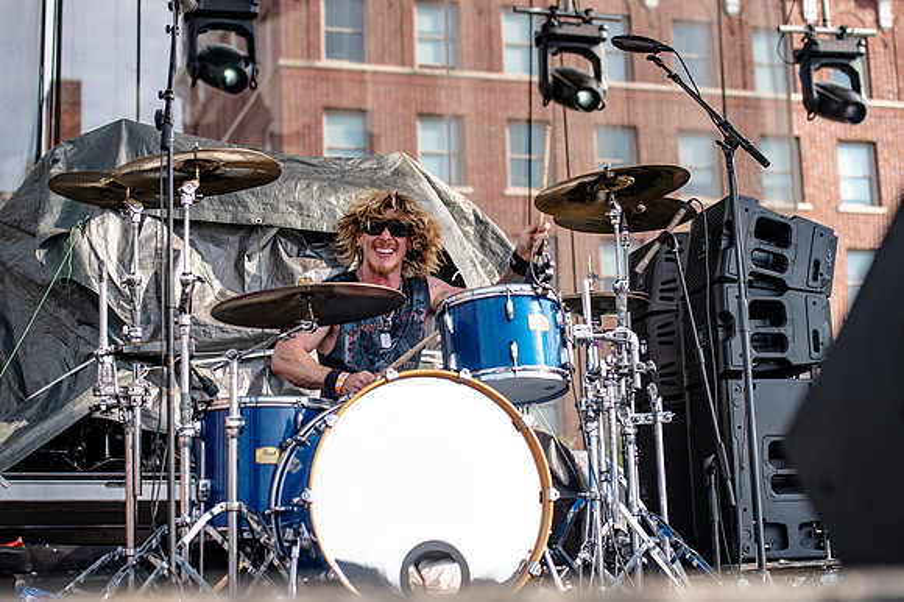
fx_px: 1757
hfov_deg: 28.9
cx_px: 452
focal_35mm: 70
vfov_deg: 19.4
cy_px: 301
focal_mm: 70
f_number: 4
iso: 125
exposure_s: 1/800
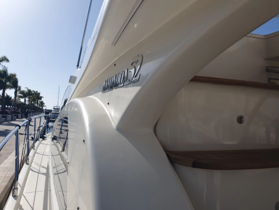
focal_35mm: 26
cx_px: 140
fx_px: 210
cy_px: 105
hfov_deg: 67.3
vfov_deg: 53.1
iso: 50
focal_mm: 4.32
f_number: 2.4
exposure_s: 1/3488
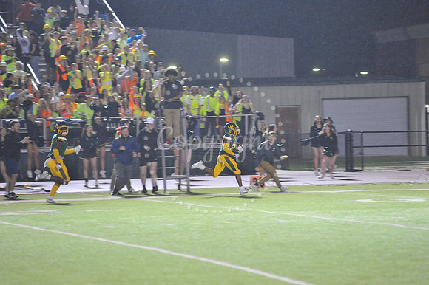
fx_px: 2382
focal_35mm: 200
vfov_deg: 6.9
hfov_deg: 10.3
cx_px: 214
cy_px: 142
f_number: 4
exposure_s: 1/160
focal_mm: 200
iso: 4000
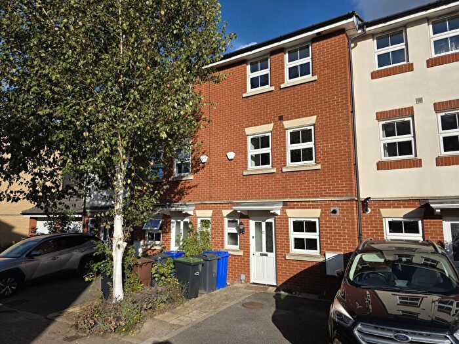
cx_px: 230
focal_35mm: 23
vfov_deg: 58.9
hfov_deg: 73.9
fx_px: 305
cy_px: 172
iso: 80
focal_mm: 6.3
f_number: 1.7
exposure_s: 1/7333
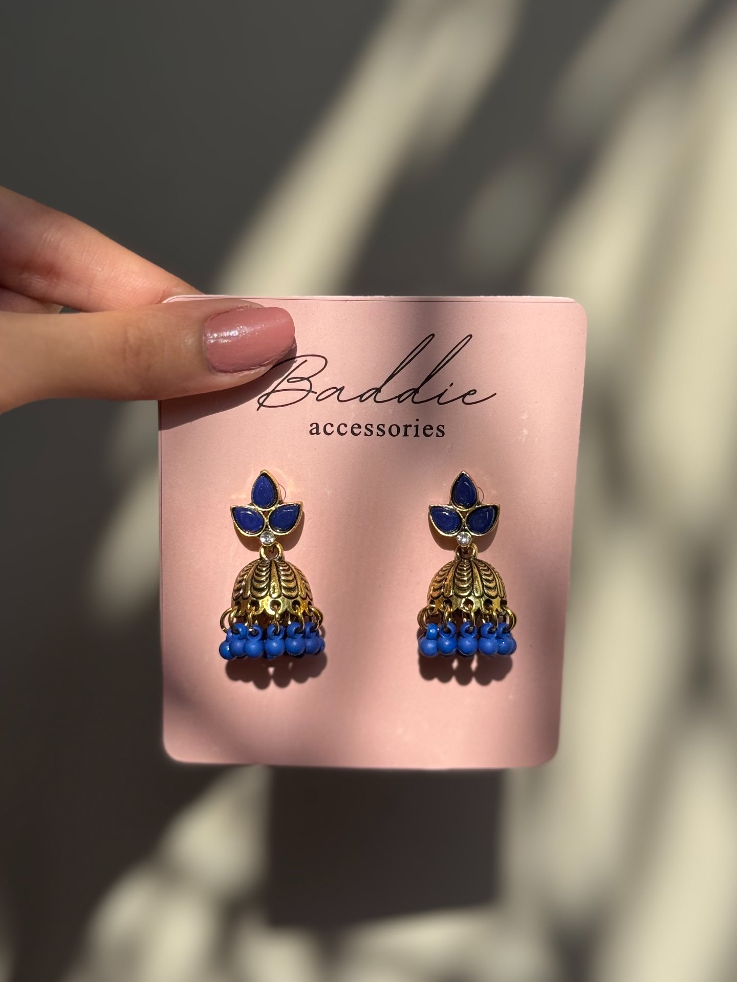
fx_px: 1363
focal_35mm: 48
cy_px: 491
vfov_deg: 39.7
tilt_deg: -13.2
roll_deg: -0.9
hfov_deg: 30.3
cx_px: 368
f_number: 1.78
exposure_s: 1/5848
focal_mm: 6.76
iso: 64
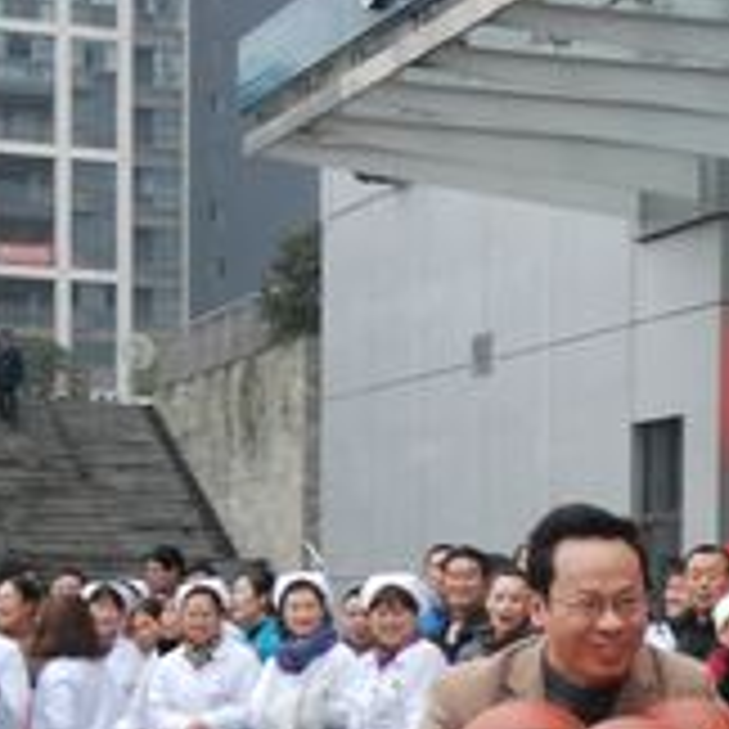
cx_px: 634
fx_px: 2584
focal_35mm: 108
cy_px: 796
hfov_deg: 15.9
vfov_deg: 15.6
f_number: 3.8
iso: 800
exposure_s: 1/250
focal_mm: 25
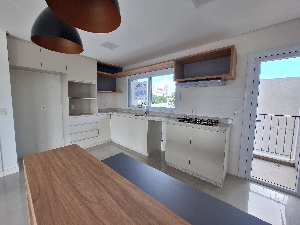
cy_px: 112
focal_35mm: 13
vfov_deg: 89.9
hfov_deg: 106.2
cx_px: 150
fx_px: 113
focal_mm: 1.74
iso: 50
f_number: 2.2
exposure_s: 1/120
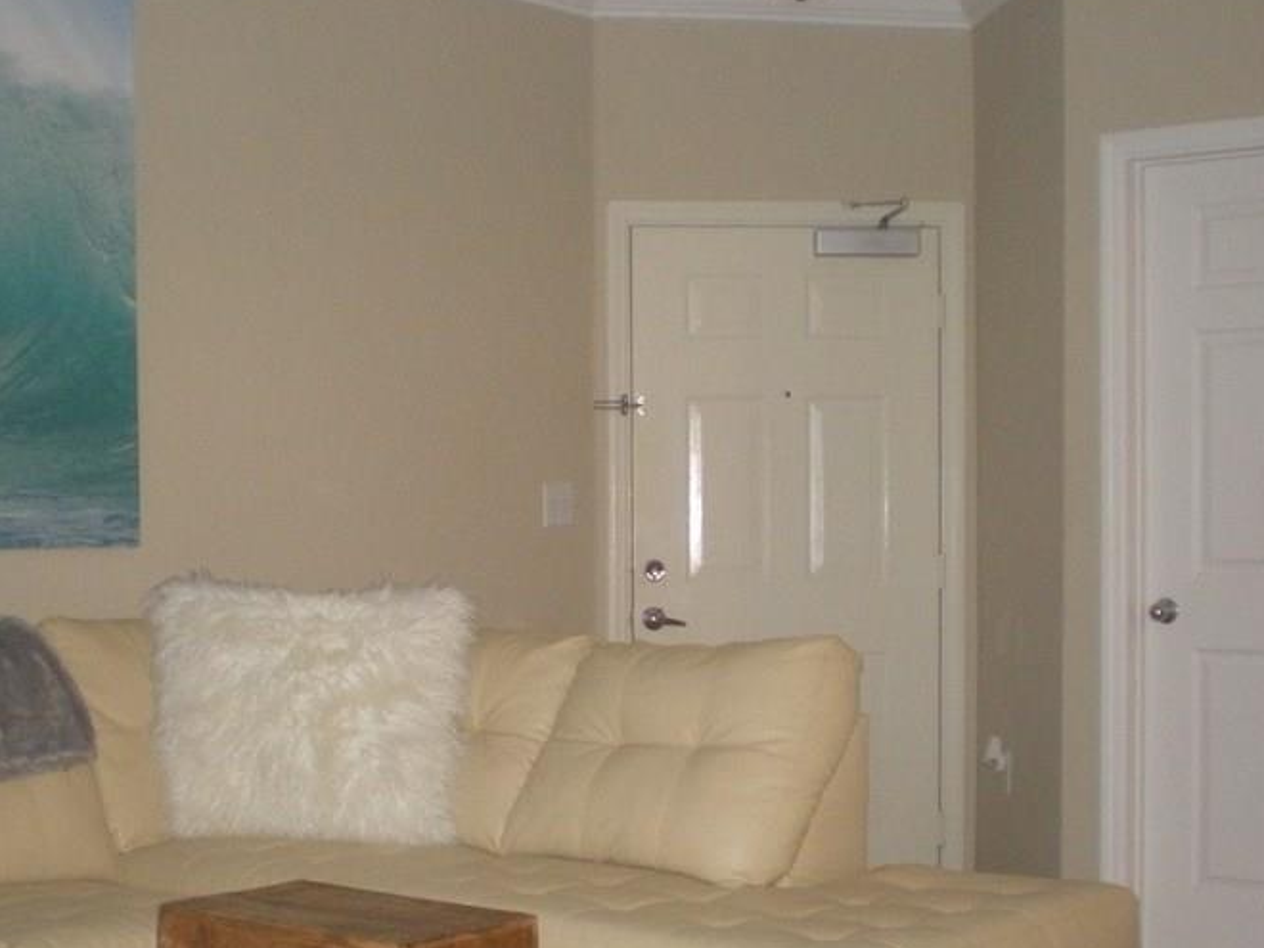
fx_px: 2154
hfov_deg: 32.6
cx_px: 517
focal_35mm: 59
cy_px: 588
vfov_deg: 24.8
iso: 410
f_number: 3.1
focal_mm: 6.3
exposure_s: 1/60
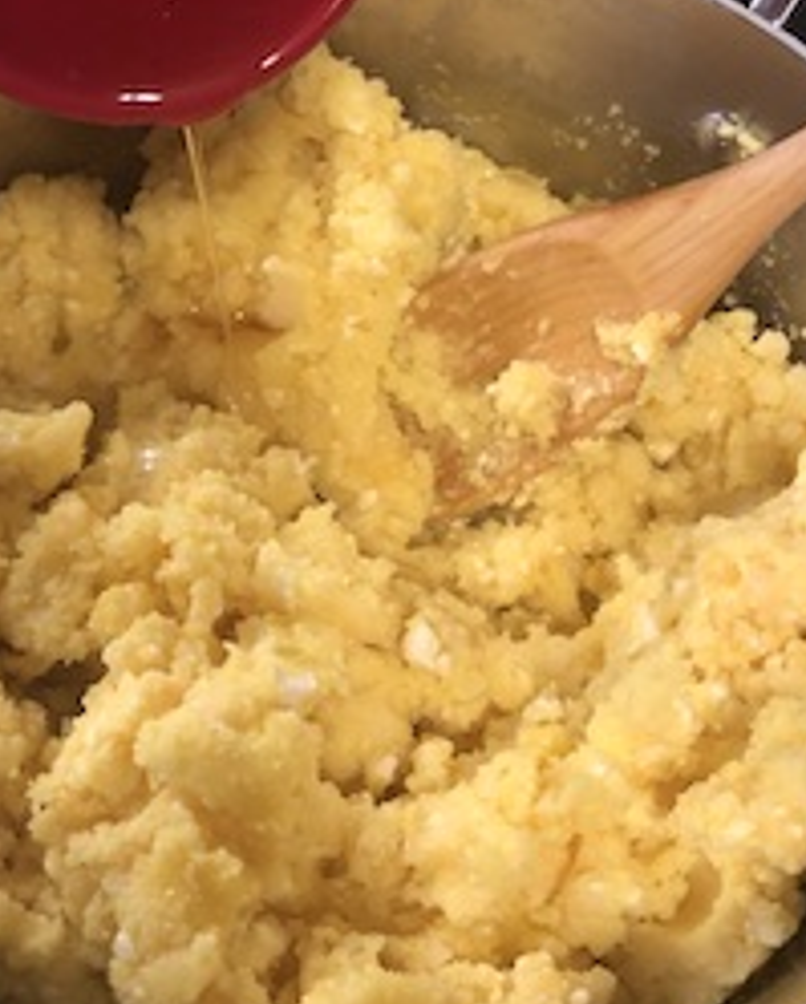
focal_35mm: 44
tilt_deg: -63.0
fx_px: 1310
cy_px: 441
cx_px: 304
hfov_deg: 34.0
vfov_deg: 41.9
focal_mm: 4
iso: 64
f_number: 1.8
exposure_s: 1/15
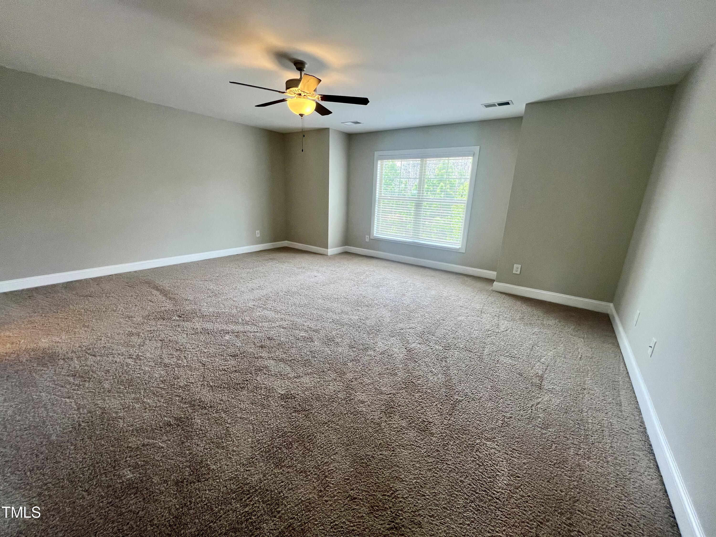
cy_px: 268
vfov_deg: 89.9
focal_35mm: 13
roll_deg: -2.8
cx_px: 358
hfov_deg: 106.2
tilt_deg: -16.0
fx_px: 269
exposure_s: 1/120
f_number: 1.8
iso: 80
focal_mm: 1.57
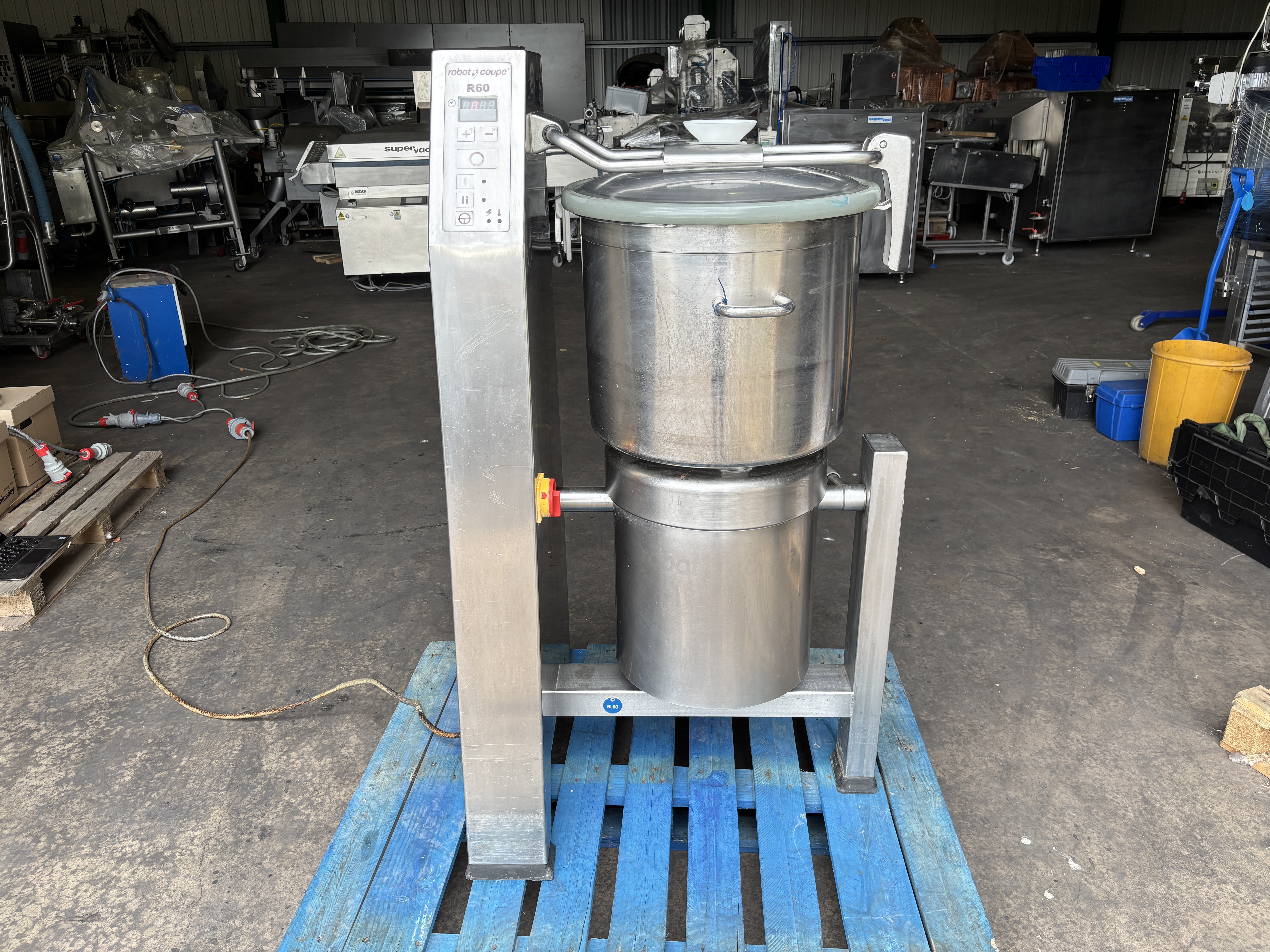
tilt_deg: -22.1
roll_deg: +0.8
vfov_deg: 53.1
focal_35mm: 26
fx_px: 954
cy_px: 476
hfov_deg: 67.3
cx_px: 635
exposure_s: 1/121
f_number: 1.6
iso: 40
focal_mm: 5.96
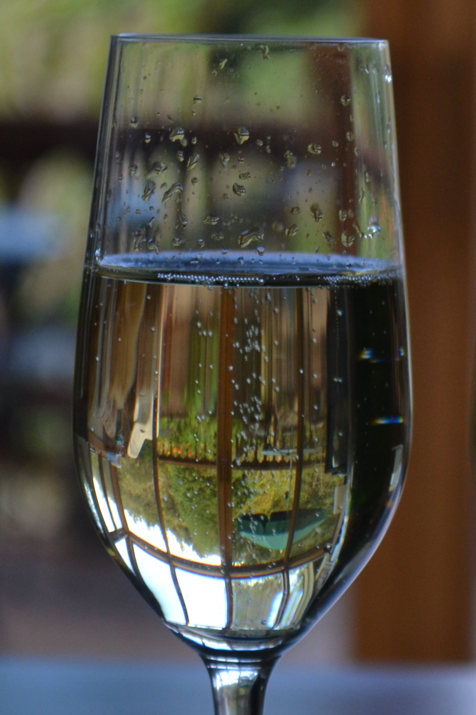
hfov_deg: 16.6
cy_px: 358
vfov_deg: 24.6
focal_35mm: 82
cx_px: 238
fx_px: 1636
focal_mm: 55
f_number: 5.6
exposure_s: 1/100
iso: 400
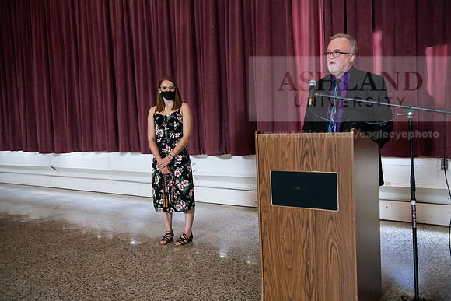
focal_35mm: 35
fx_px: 439
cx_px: 226
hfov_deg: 54.4
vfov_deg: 37.9
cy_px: 150
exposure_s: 1/200
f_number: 3.5
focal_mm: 35
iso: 2000
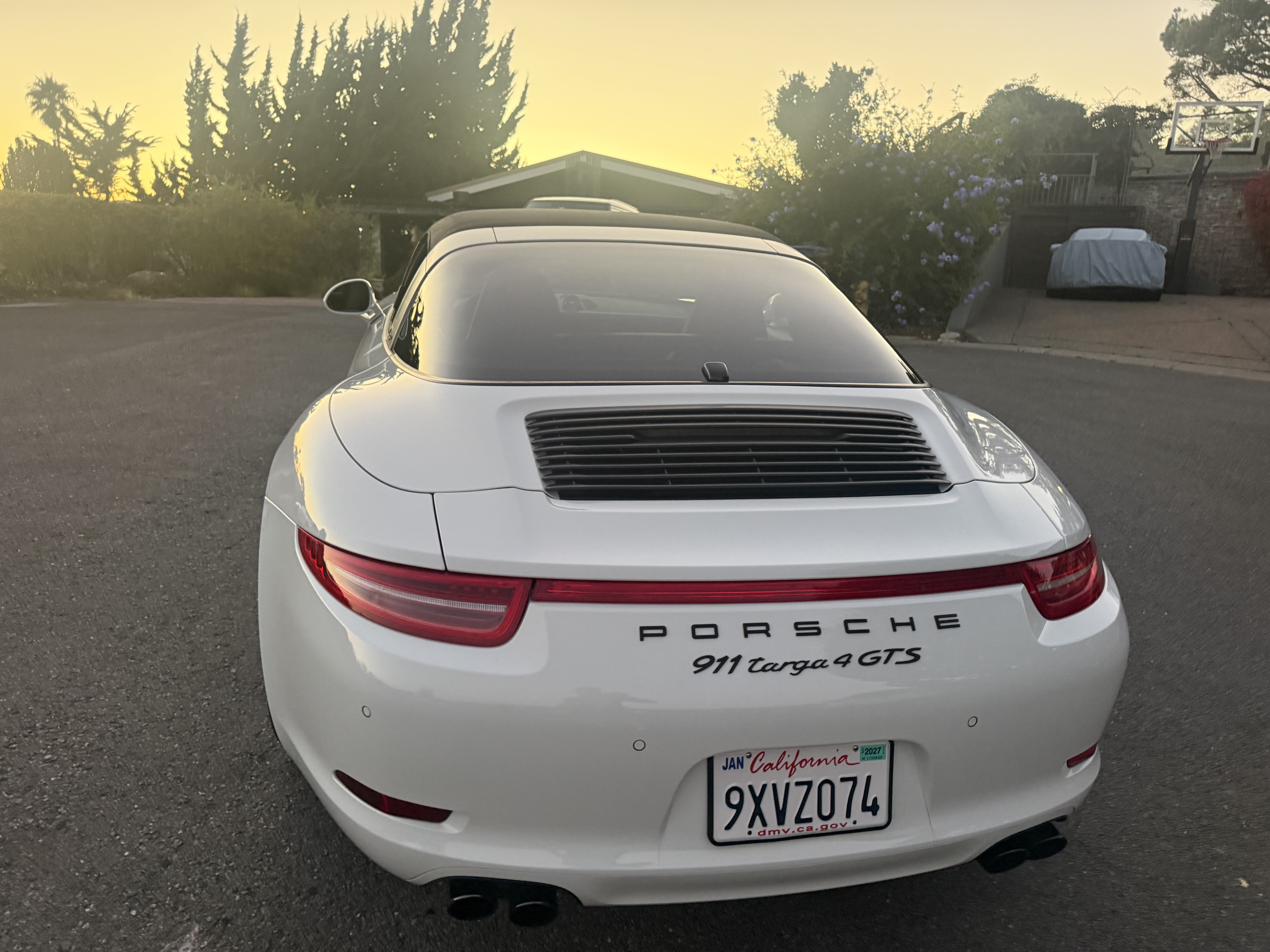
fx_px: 881
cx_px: 635
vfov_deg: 56.8
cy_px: 476
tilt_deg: -13.1
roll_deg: -0.9
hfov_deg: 71.6
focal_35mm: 24
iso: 400
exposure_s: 1/60
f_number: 1.78
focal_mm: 6.76
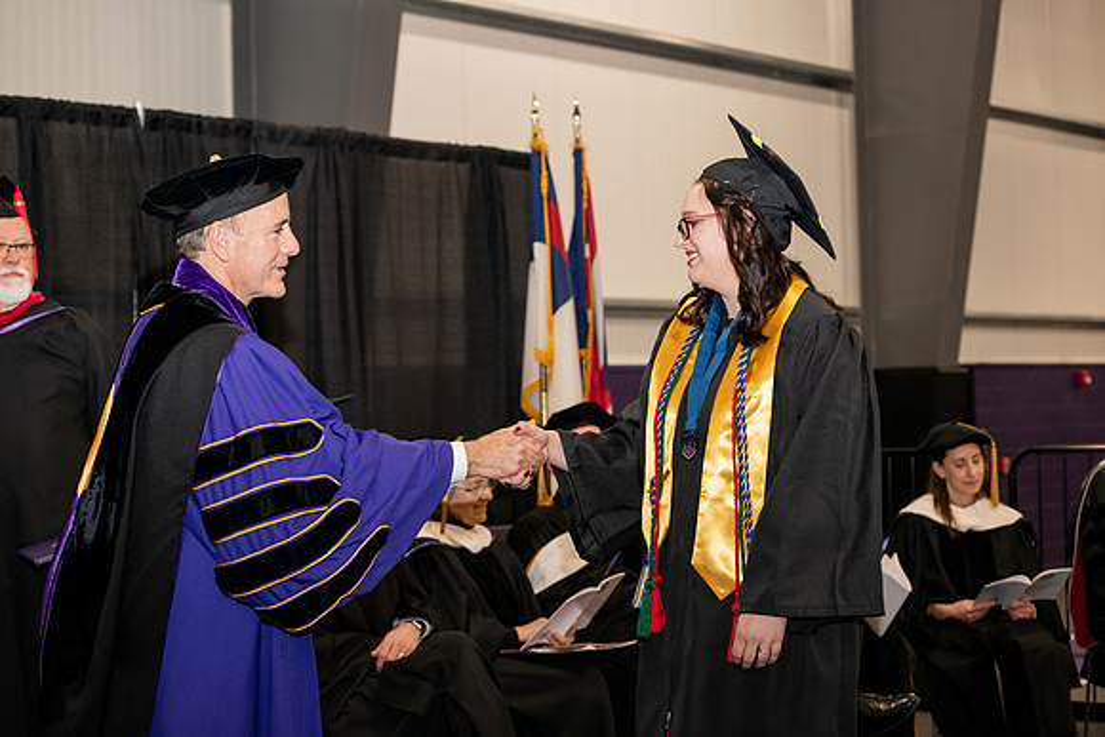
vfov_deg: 19.5
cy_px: 368
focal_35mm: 70
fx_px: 2149
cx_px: 552
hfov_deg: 28.8
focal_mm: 70
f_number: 5
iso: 2000
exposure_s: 1/200
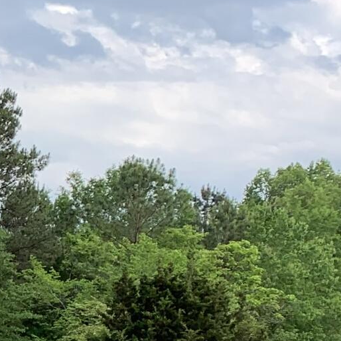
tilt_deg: -2.4
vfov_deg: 12.6
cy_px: 460
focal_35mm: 134
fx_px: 1493
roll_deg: -1.1
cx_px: -400
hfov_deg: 11.4
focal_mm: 4.25
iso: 25
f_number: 1.8
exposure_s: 1/856
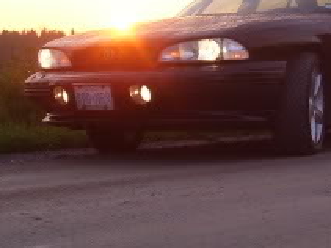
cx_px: 265
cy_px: 12
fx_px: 994
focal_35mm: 104
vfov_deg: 14.0
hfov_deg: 18.7
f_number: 2.7
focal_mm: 5.6
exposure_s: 1/125
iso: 80
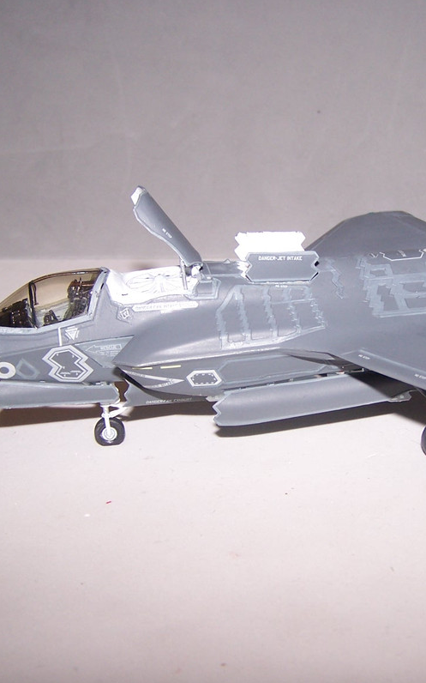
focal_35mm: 54
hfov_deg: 23.7
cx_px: 315
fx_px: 1004
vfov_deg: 37.5
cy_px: 341
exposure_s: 1/60
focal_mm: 6.3
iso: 80
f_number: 2.8
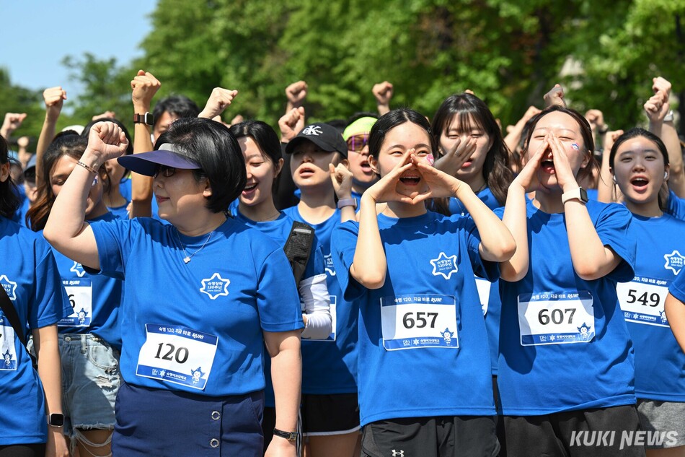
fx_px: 1560
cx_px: 342
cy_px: 228
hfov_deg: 24.8
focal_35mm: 82
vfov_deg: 16.6
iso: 100
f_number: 4.5
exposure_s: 1/640
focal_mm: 82
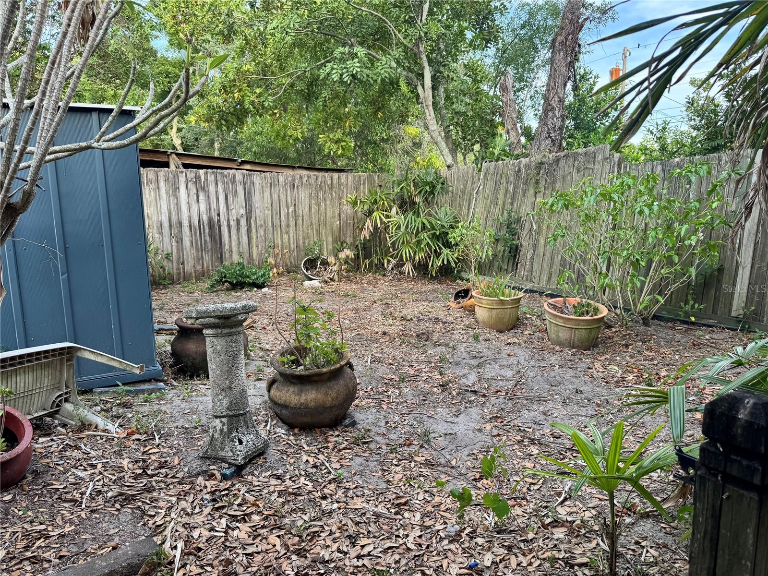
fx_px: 532
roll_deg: +0.9
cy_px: 288
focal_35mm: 24
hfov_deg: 71.6
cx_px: 384
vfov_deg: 56.8
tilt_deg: -8.5
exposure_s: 1/347
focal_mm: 6.76
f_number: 1.78
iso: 80
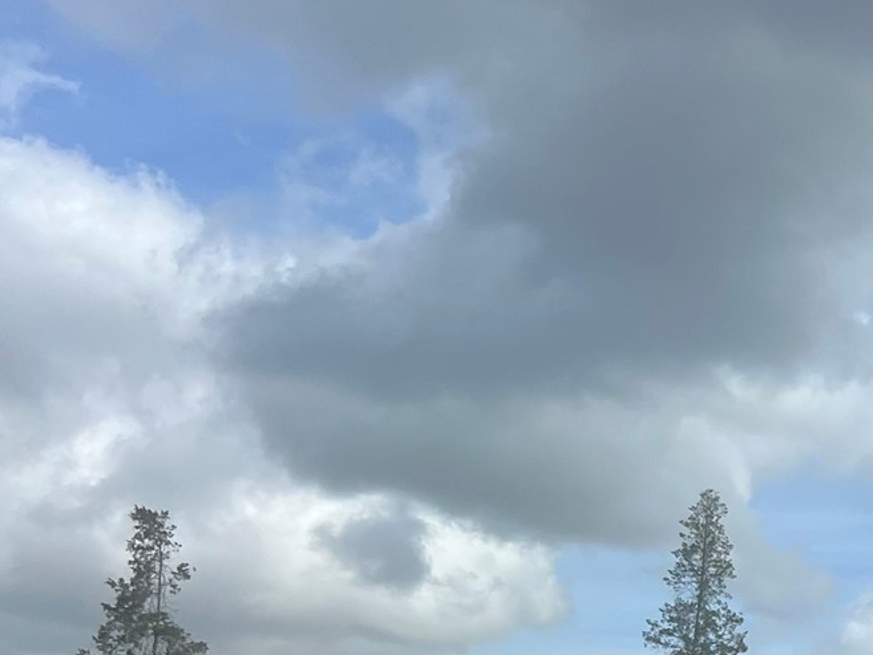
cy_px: 720
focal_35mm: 81
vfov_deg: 17.6
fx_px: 2043
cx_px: 1177
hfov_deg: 21.5
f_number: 1.5
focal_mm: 5.7
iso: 50
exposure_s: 1/6579
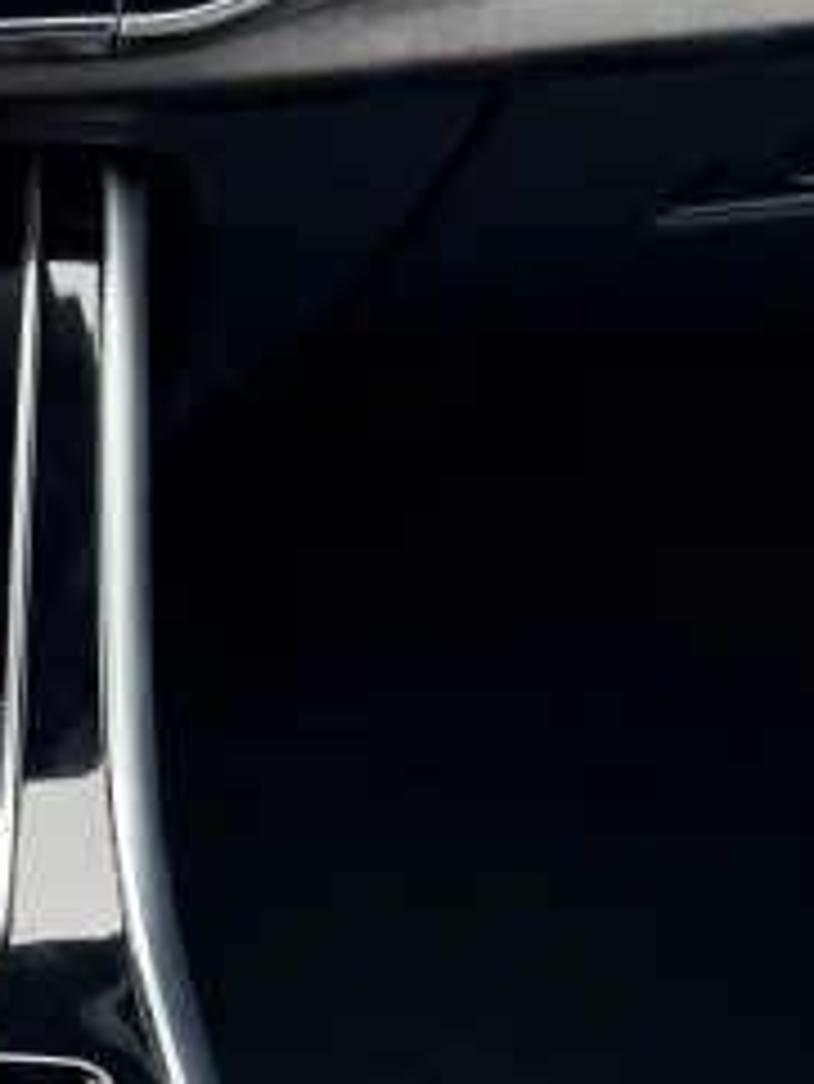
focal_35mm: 85
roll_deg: +1.6
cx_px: -567
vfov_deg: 22.8
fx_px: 2663
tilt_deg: -38.7
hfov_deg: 15.4
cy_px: 812
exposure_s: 1/176
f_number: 1.78
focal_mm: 6.76
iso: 125
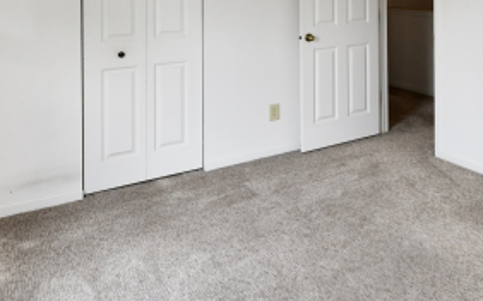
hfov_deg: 47.8
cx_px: 406
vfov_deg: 30.9
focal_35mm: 38
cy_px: -7
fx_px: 500
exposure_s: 1/100
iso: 640
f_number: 6.3
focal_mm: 14
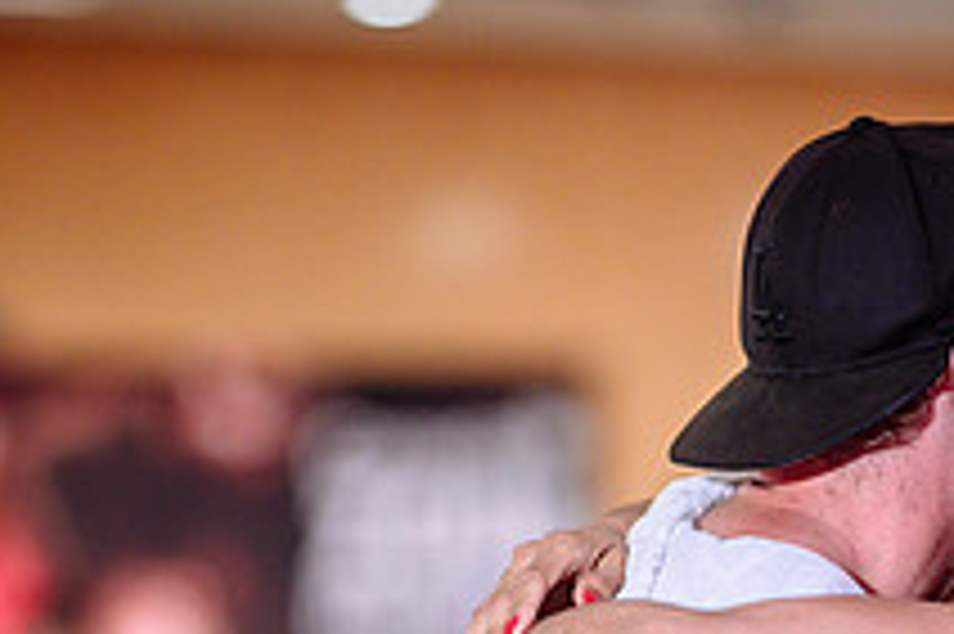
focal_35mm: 287
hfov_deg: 7.2
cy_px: 850
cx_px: 612
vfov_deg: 4.8
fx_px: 7599
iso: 1000
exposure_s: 1/500
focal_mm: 105
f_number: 1.4
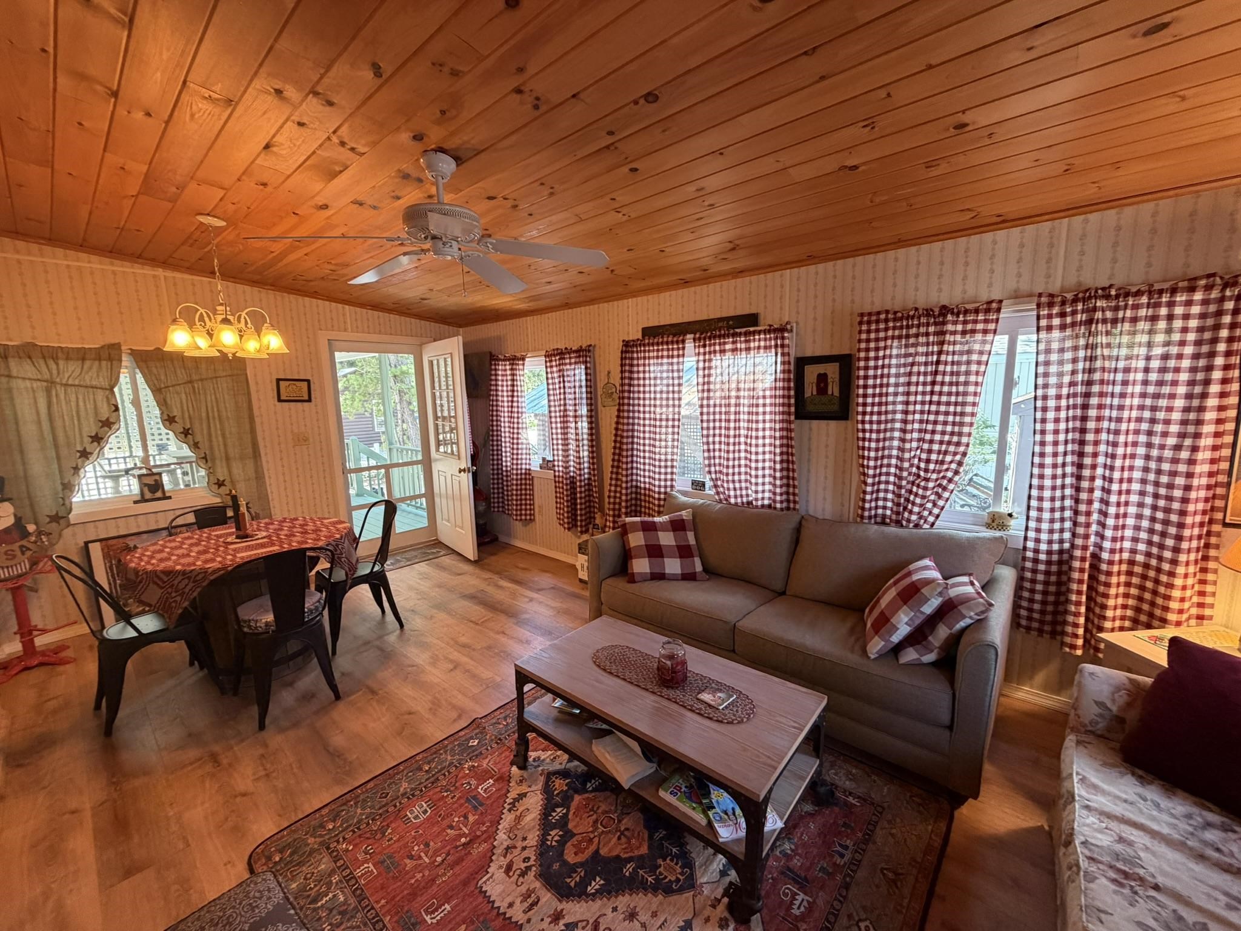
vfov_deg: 85.7
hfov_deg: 102.1
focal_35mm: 14
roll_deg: +2.2
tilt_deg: -8.6
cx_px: 620
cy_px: 466
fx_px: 502
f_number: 2.2
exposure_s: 1/60
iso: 320
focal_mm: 2.22
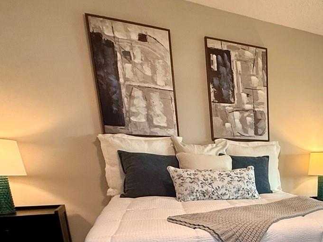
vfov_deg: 38.4
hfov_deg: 46.7
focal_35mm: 33
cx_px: 319
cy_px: 239
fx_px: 308
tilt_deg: -14.8
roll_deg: -1.8
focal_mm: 2.22
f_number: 2.2
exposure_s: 1/120
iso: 200
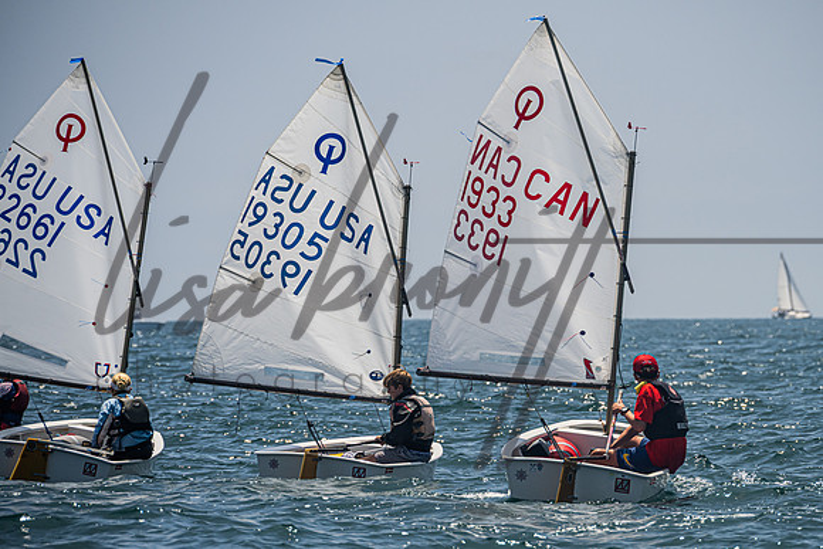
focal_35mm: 332
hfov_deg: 6.2
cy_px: 305
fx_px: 7589
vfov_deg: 4.1
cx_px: 506
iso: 250
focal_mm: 270
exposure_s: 1/1600
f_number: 8
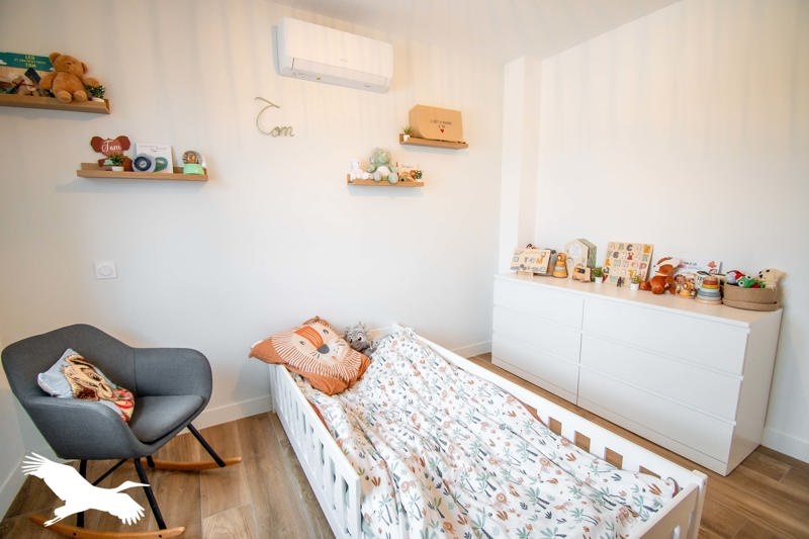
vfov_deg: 77.3
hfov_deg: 100.4
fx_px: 337
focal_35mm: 15
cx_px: 404
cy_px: 270
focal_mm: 10
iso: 640
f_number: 4.5
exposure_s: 1/60
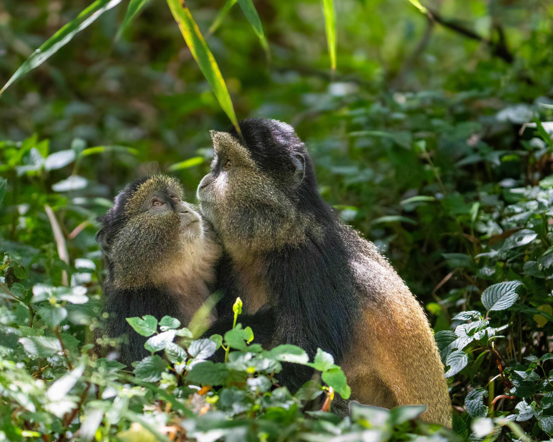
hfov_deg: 5.8
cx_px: 232
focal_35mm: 331
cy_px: 209
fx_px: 5417
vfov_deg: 4.7
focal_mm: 214
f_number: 5.6
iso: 6400
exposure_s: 1/1000
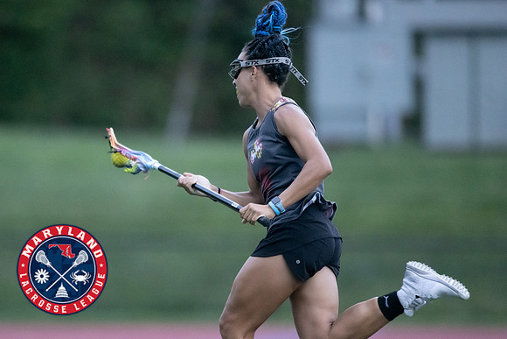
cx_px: 164
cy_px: 202
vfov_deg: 2.4
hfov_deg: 3.6
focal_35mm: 573
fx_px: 8077
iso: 16000
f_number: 2.8
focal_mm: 400
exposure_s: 1/1000
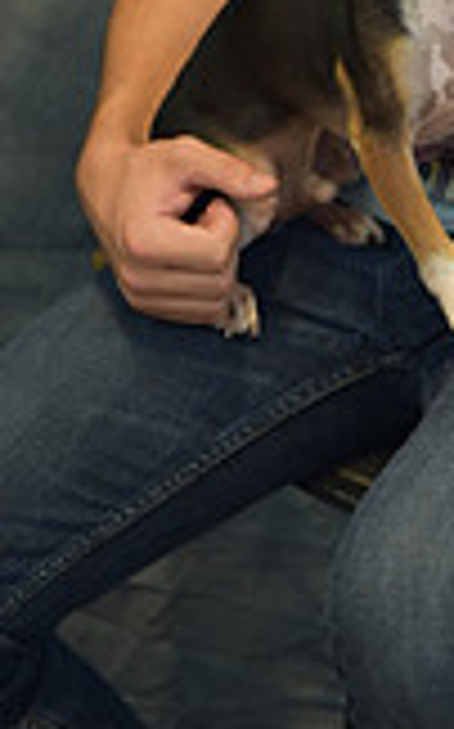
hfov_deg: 7.9
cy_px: -194
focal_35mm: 164
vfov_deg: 12.4
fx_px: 3252
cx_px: 458
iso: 200
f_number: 2.8
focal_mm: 58
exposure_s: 1/30
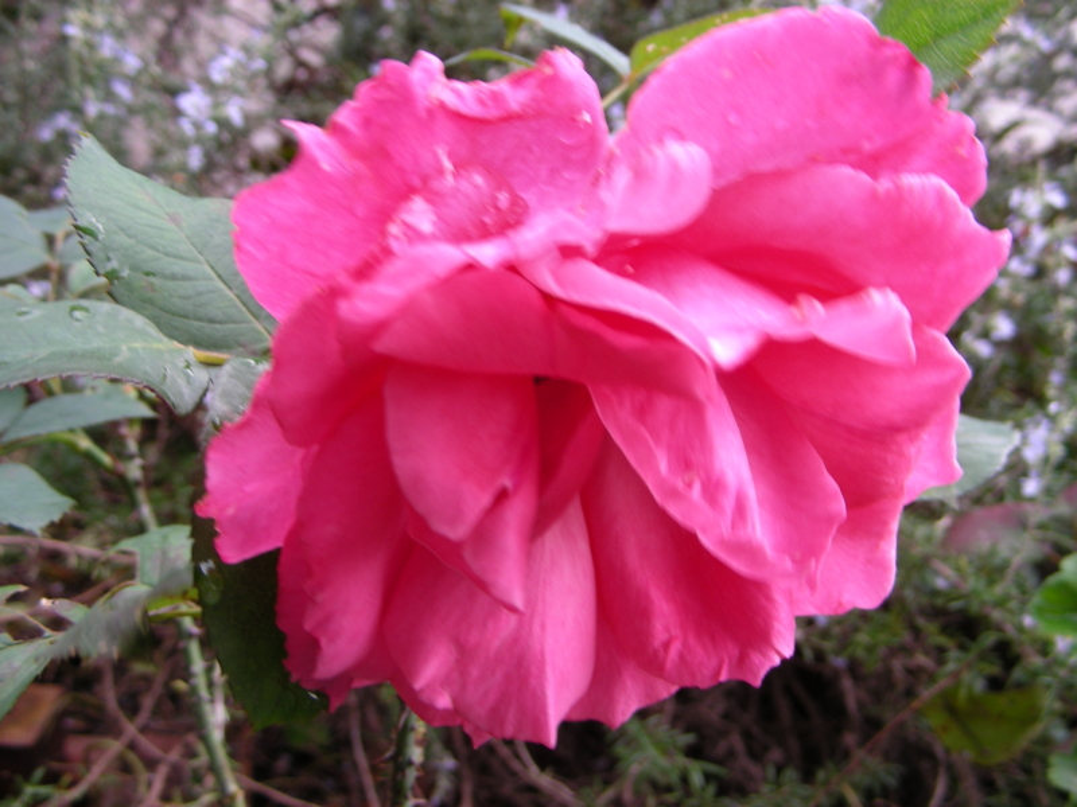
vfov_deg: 37.7
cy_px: 404
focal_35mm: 38
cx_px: 538
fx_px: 1182
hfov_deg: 49.0
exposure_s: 1/34.1
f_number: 3.5
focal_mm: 6.3
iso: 57
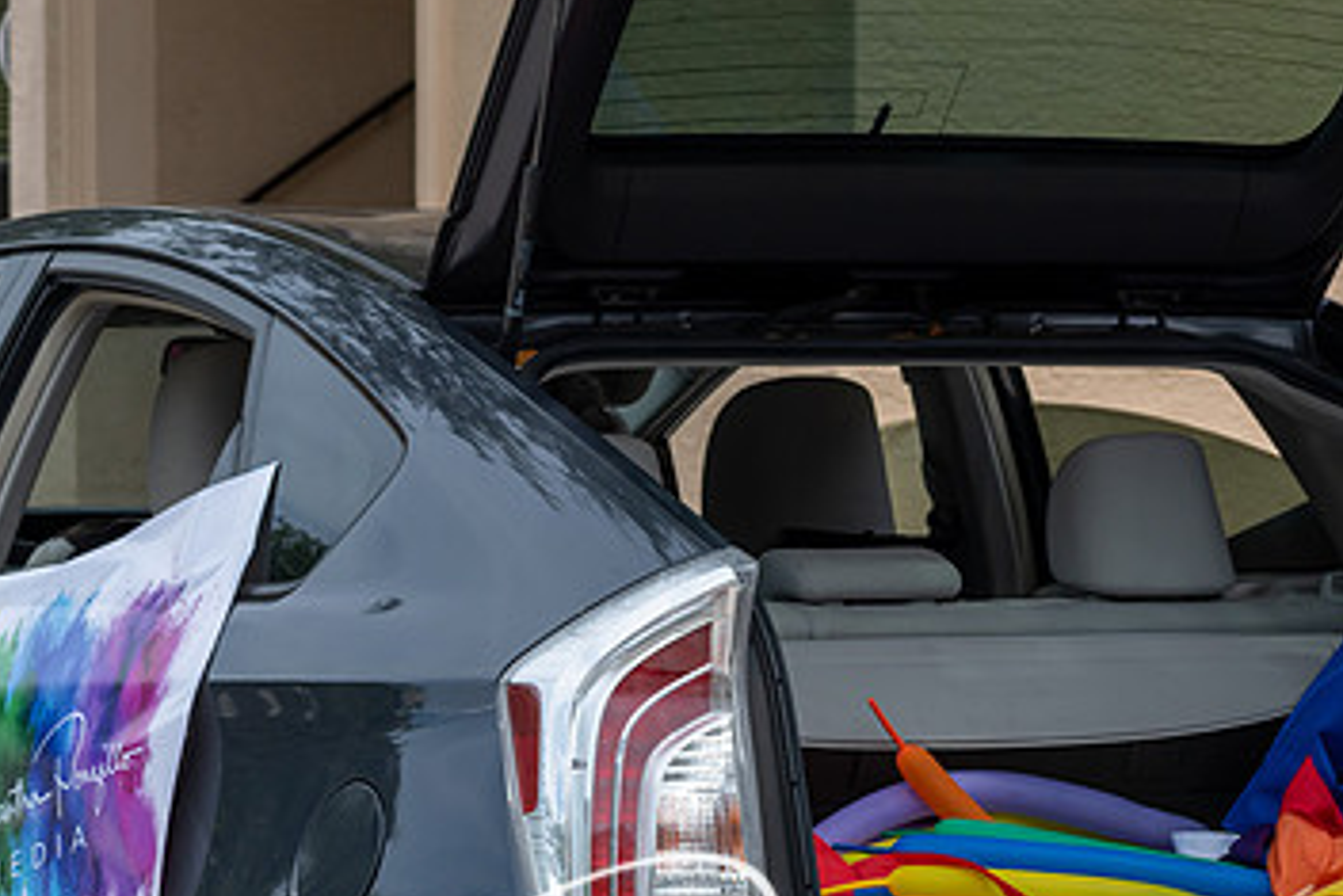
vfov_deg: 7.5
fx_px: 6792
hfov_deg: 11.2
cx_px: 240
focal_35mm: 182
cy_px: 707
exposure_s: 1/800
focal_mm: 70
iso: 200
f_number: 7.1
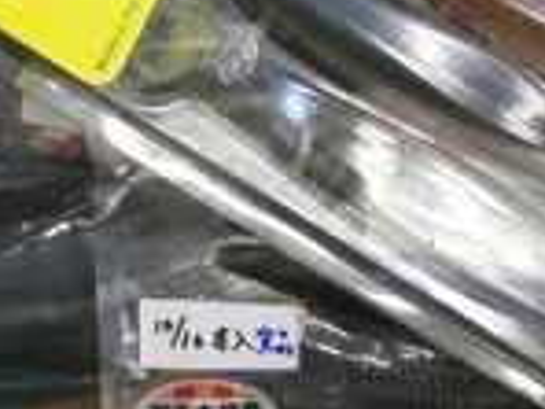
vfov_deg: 11.1
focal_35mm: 126
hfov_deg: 14.5
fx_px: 1984
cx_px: -287
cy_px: -291
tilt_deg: -75.0
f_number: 2.4
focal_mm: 3.3
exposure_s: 1/40
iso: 25
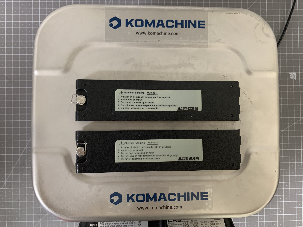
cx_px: 152
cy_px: 114
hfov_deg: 67.3
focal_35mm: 26
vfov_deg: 53.1
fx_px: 228
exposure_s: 1/40
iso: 400
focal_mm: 4.25
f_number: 1.8
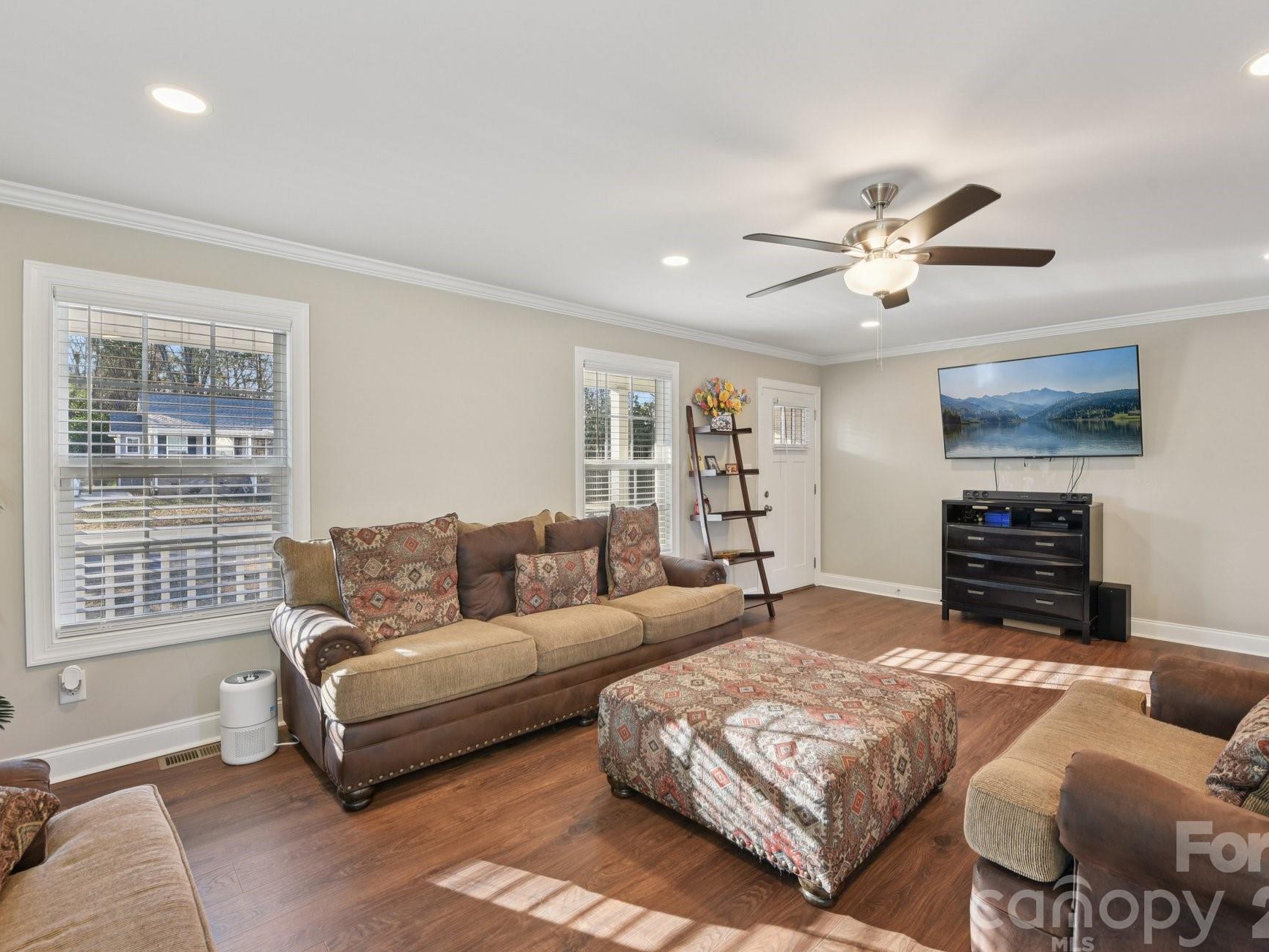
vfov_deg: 74.7
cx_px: 662
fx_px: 623
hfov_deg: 91.0
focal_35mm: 17
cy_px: 465
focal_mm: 15
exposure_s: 1/10
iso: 200
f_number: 8
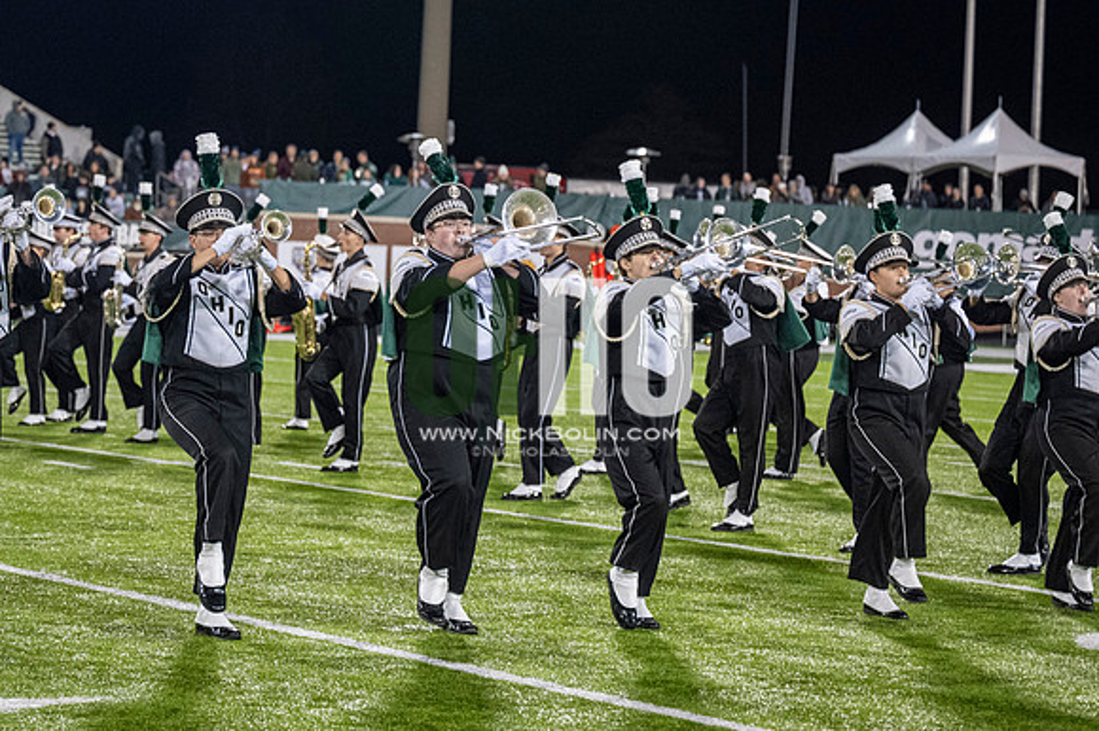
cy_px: 366
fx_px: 3203
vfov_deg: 13.0
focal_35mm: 105
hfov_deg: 19.5
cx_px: 550
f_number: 2.8
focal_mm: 70
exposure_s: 1/500
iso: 1000
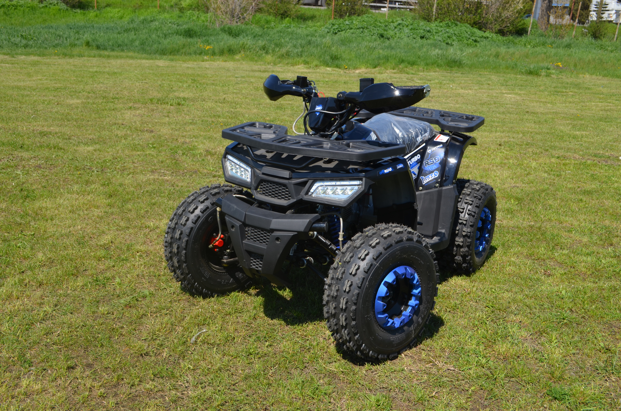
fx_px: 620
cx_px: 310
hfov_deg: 53.2
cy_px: 206
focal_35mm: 36
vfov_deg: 36.7
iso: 100
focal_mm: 24
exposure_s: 1/200
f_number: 8
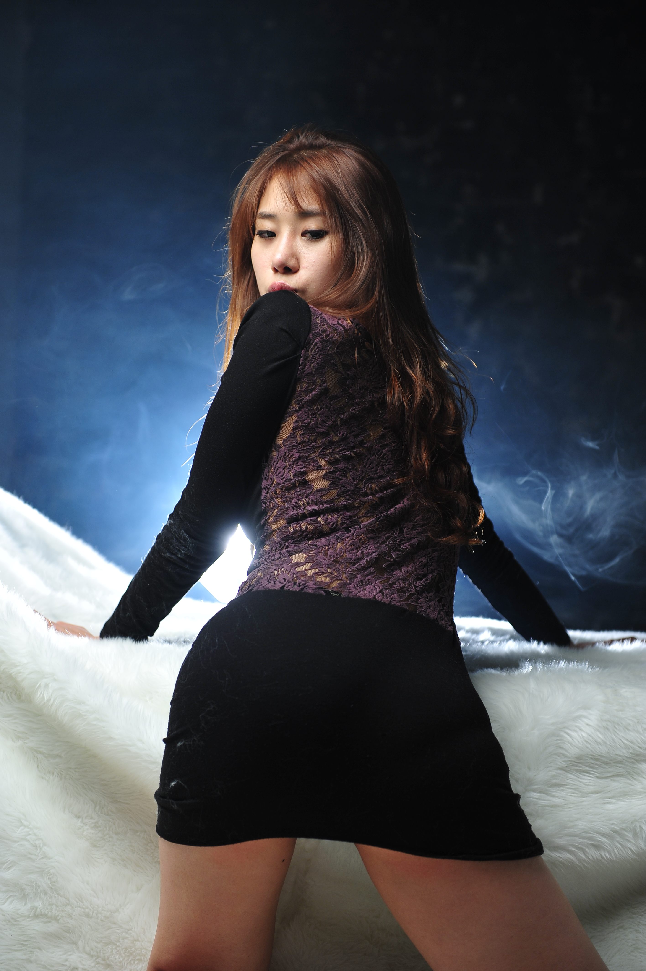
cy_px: 486
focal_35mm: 60
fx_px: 1617
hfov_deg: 22.6
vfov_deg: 33.4
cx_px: 323
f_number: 3.2
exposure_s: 1/125
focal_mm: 60
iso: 320
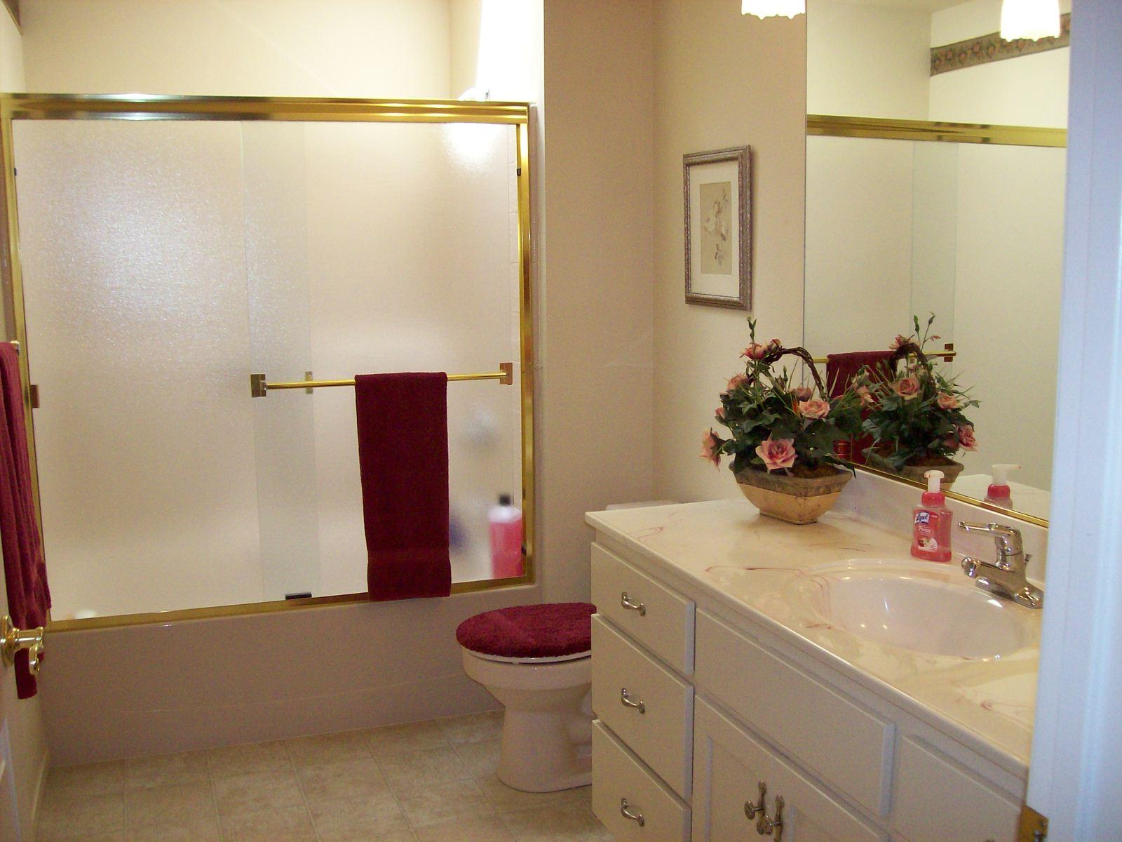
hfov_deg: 51.4
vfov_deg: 39.7
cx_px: 561
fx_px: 1167
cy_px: 421
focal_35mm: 36
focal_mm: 6
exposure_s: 1/64
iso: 140
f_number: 2.7
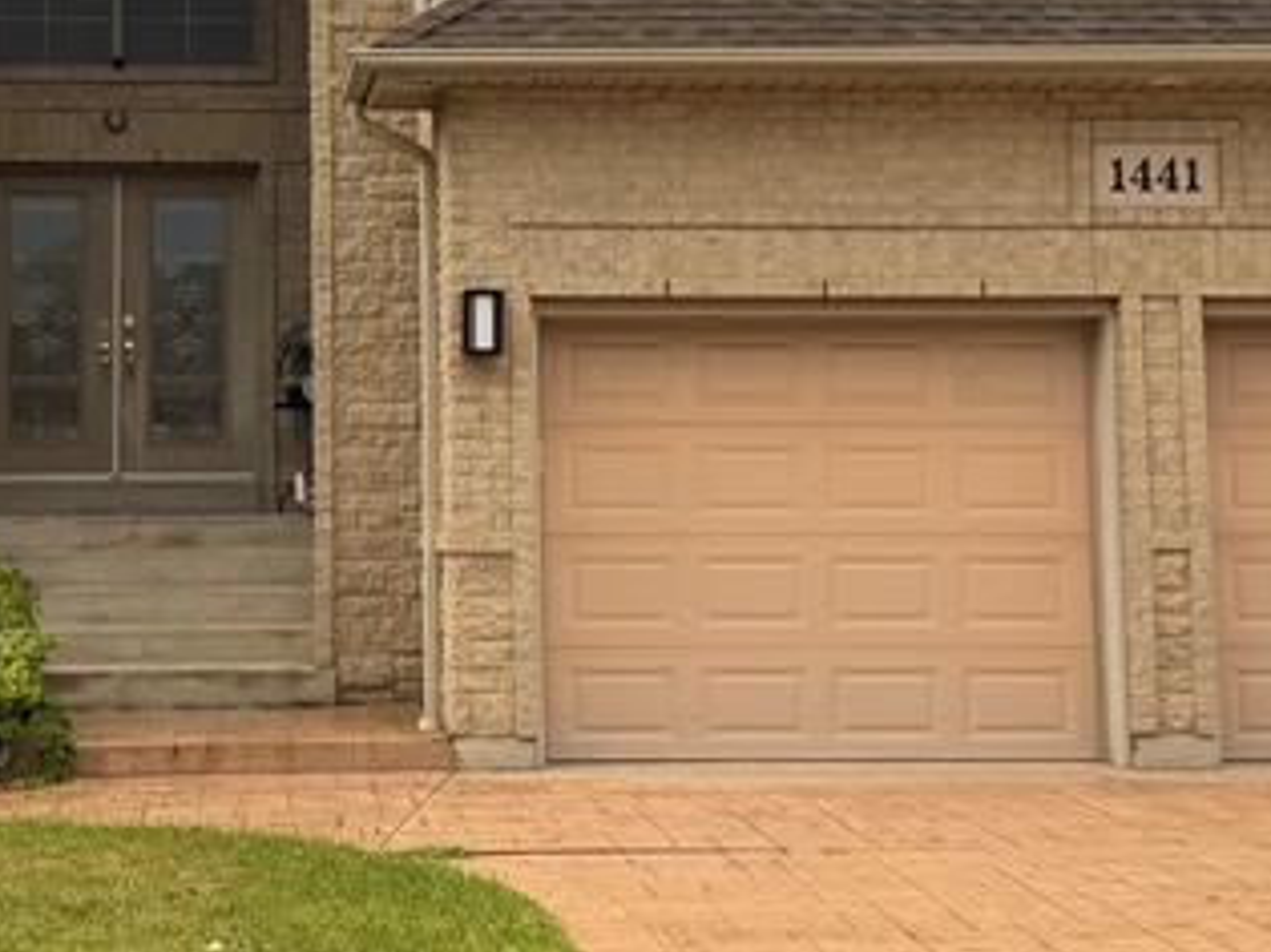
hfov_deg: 24.8
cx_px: 367
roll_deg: +0.3
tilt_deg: +5.5
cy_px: 246
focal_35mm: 78
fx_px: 2863
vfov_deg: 18.8
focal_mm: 6.76
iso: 100
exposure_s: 1/632
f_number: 1.78
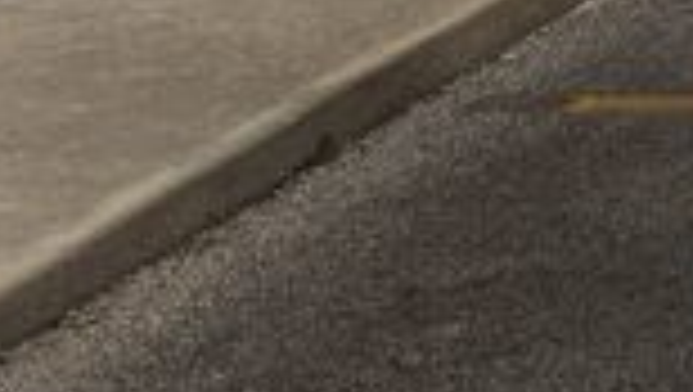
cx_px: 1894
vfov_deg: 5.7
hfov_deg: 9.6
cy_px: -1099
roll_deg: +1.7
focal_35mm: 188
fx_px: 3458
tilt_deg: +4.0
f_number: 1.6
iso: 50
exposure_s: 1/5348
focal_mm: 5.96
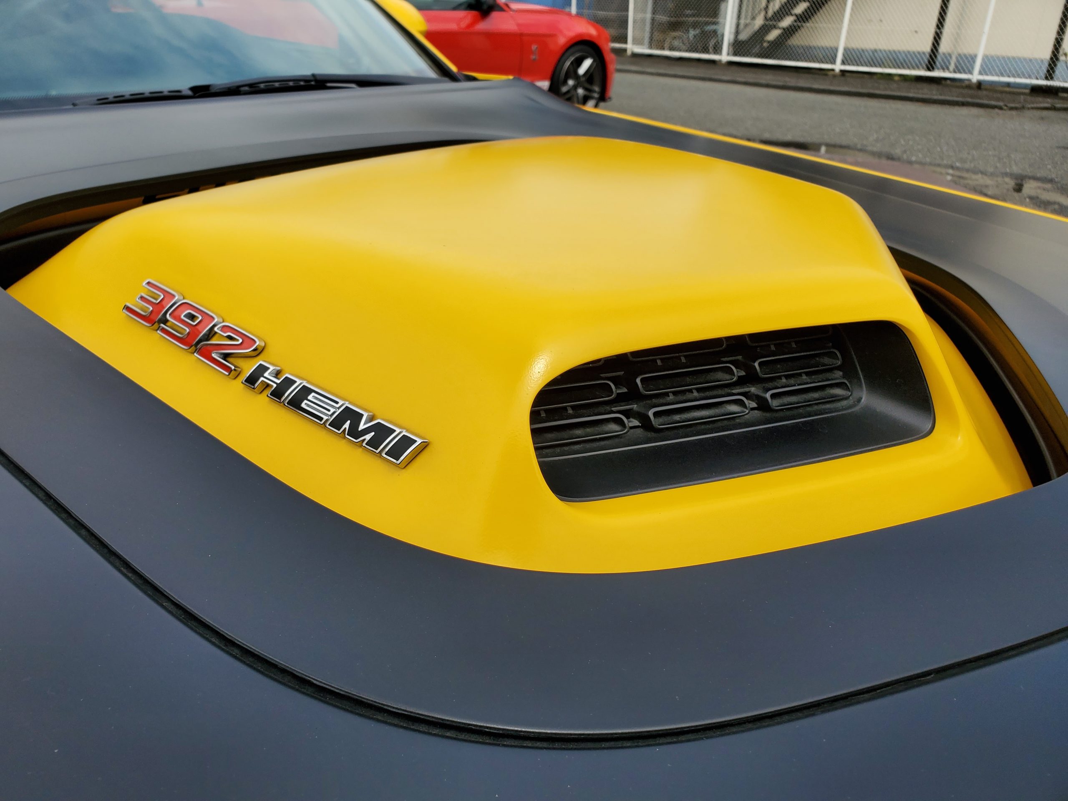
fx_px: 802
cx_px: 534
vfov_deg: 53.1
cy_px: 400
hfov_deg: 67.3
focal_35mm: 26
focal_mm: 4.3
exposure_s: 1/1563
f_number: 2.4
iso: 50
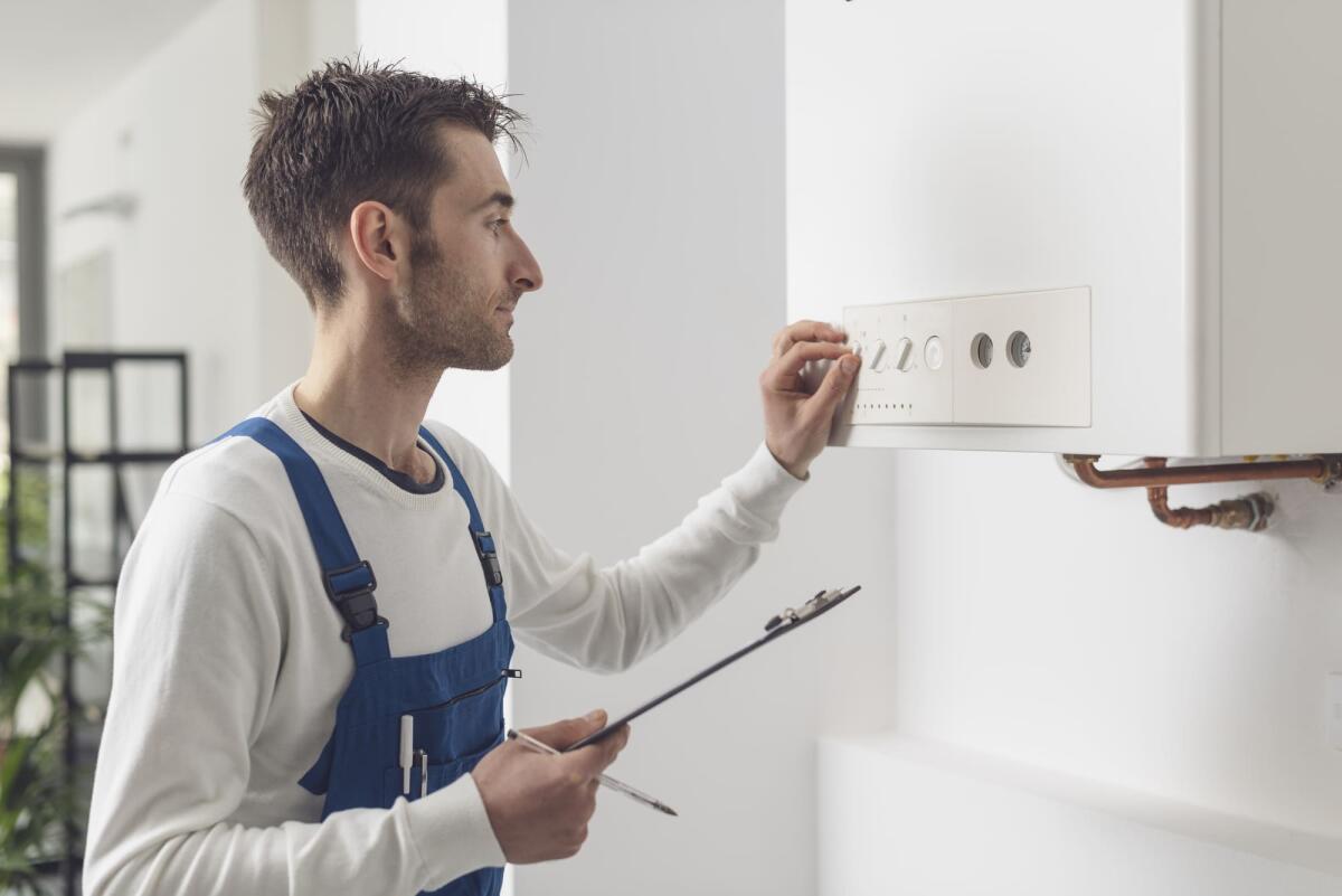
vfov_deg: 27.0
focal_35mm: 50
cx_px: 671
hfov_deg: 39.6
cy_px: 448
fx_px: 1864
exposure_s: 1/100
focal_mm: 50
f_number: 2.8
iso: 250
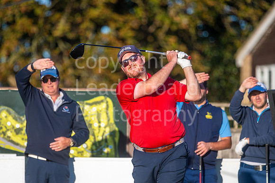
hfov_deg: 4.6
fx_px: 3435
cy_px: 92
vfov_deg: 3.1
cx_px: 138
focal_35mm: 450
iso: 160
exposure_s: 1/1250
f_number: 4
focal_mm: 300
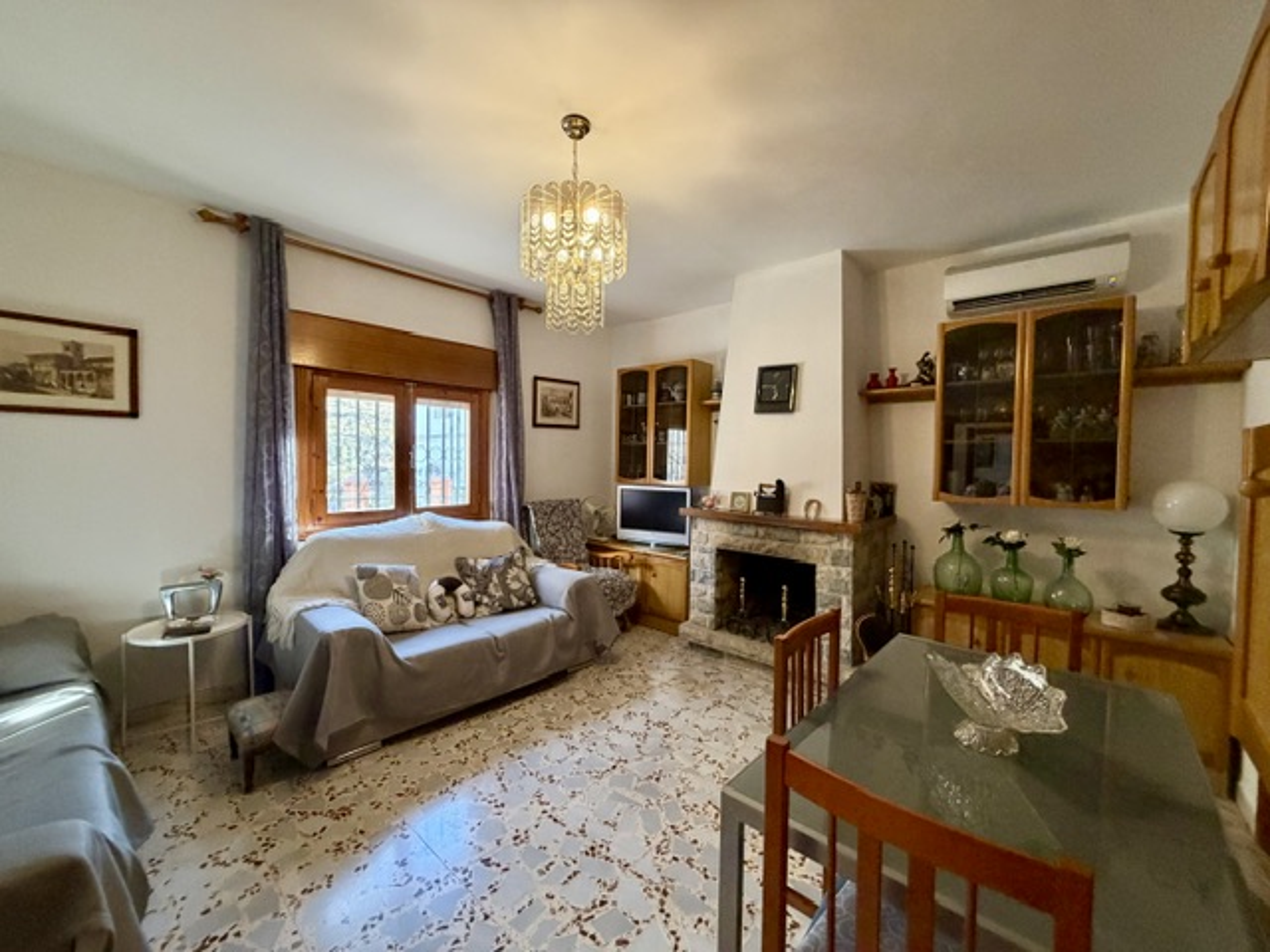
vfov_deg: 85.7
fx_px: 514
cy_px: 476
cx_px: 635
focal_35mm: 14
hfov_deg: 102.1
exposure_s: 1/50
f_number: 2.2
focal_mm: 2.22
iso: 320
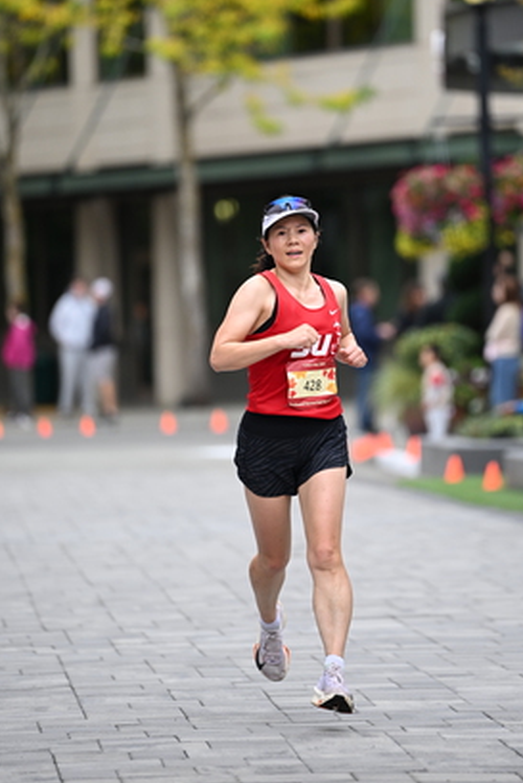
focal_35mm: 269
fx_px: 5857
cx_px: 286
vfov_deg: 7.7
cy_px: 310
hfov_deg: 5.1
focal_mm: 200
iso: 640
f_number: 2.8
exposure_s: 1/2000
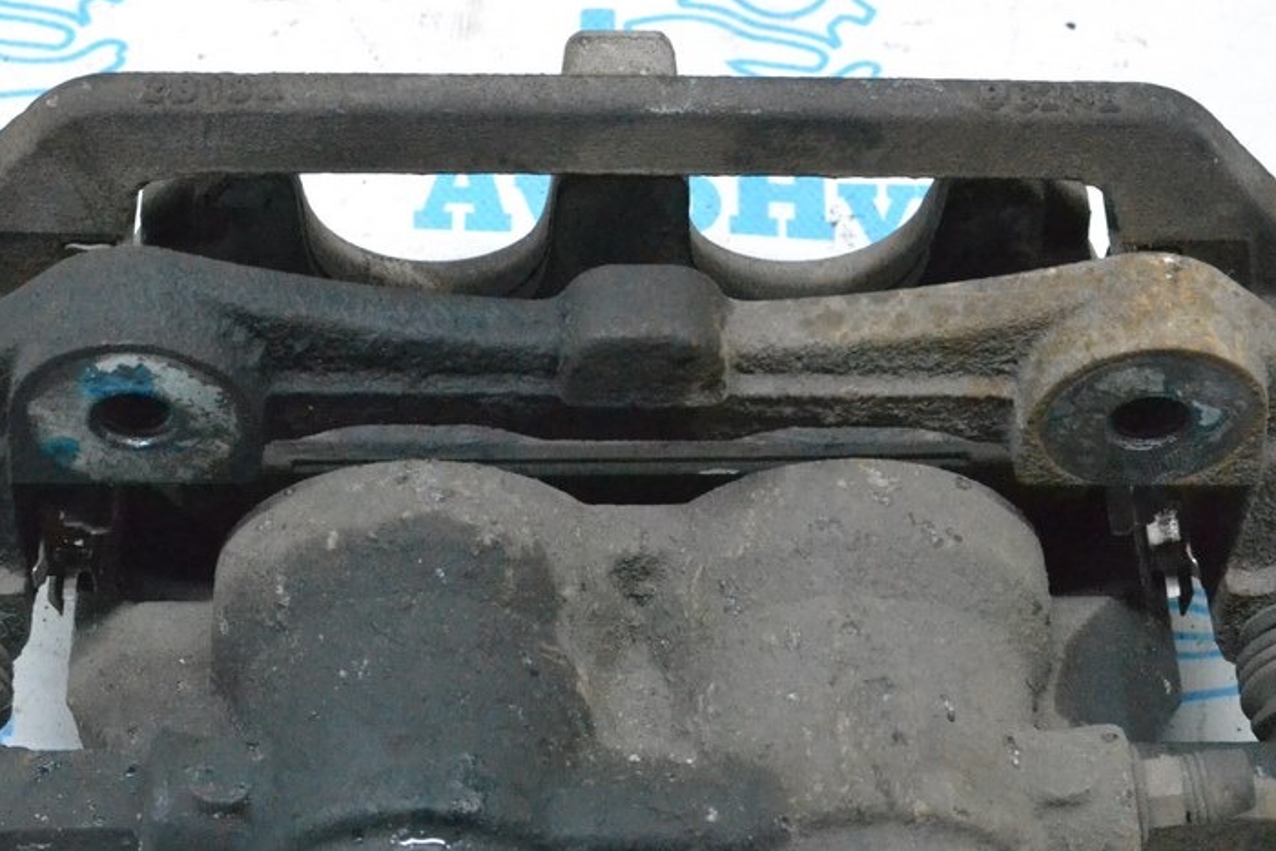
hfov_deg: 25.7
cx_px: 611
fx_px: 2801
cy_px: 544
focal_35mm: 79
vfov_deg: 17.3
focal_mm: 36
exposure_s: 1/160
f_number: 9
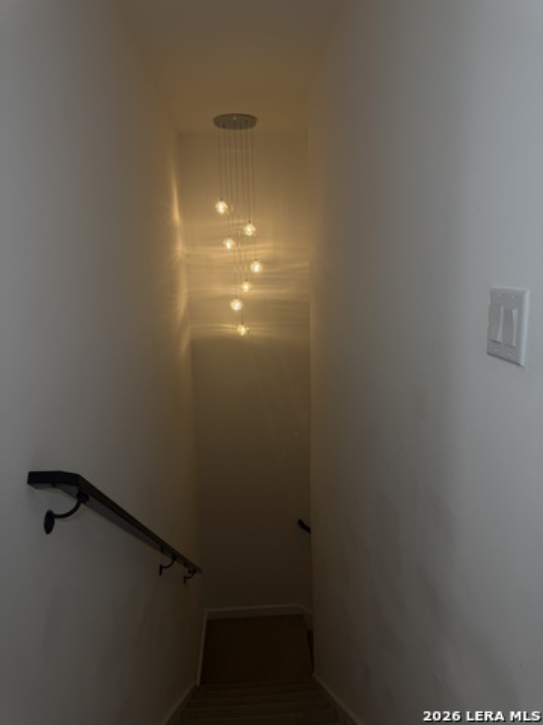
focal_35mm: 24
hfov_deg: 56.8
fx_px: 502
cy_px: 362
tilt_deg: -11.1
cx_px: 272
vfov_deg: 71.6
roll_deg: +1.5
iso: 80
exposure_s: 1/120
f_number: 1.78
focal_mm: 6.76
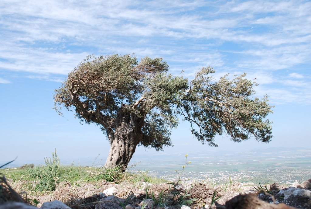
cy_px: 104
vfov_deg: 40.1
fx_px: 286
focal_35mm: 33
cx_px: 156
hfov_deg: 57.1
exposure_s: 1/250
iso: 100
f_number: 8
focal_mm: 22
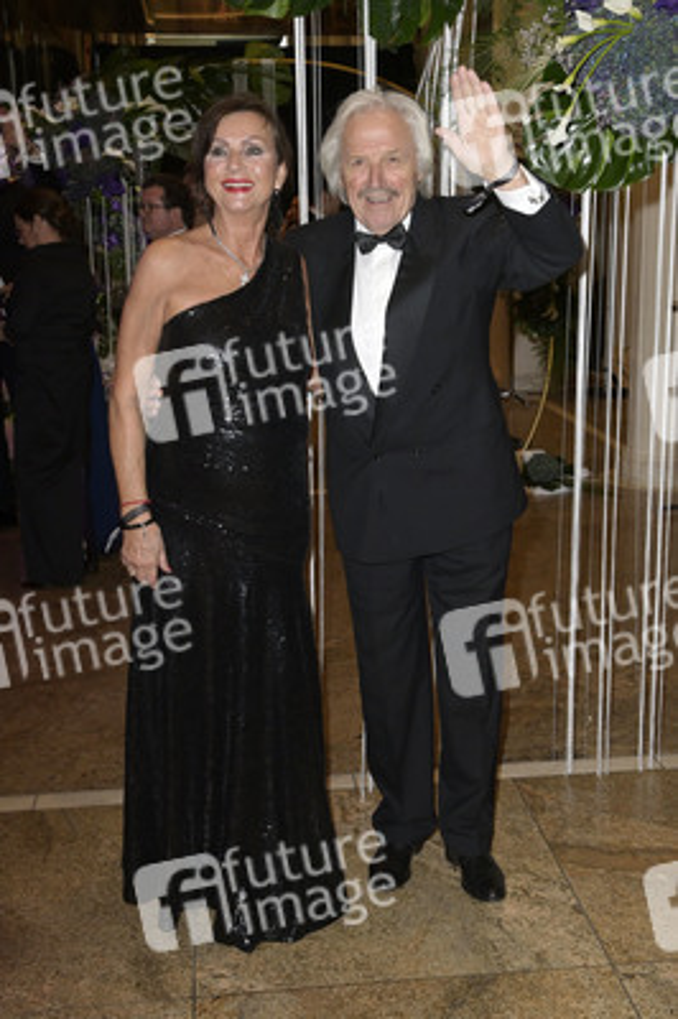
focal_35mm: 42
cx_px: 339
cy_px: 510
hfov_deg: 31.8
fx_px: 1188
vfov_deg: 46.4
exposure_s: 1/200
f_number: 5.6
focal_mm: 42
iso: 2500
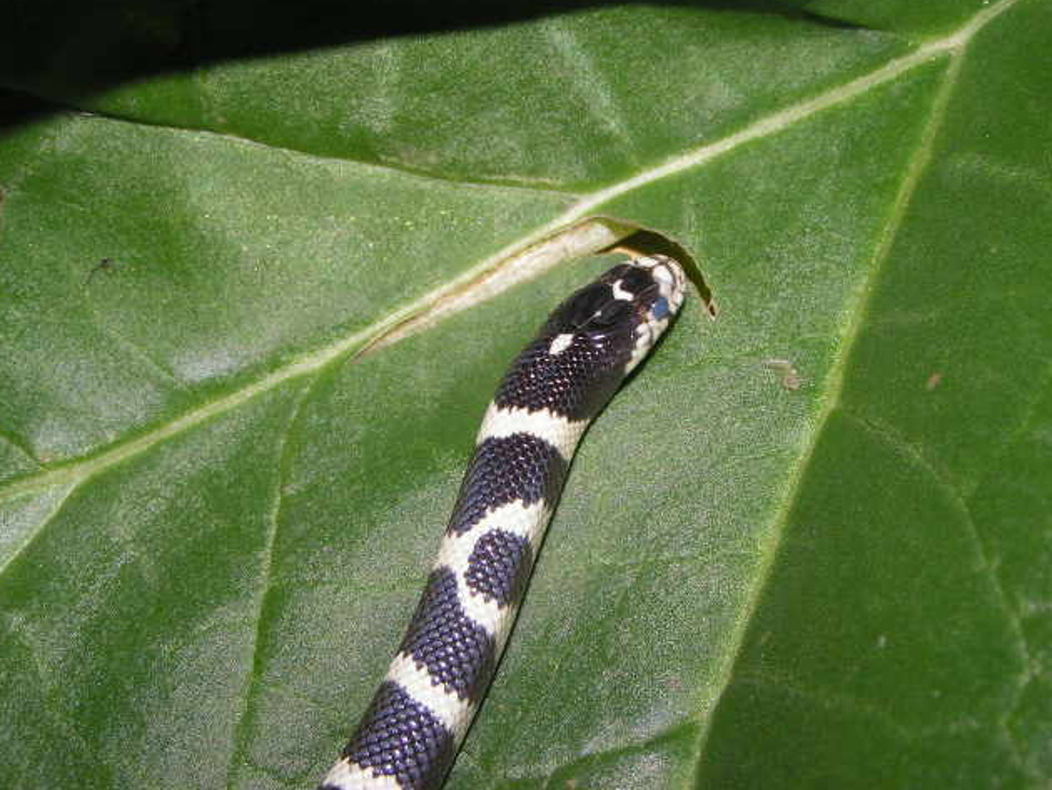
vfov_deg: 22.9
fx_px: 1946
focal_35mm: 64
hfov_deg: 30.3
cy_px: 391
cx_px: 521
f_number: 5.6
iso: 100
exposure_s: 1/1000
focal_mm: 9.7
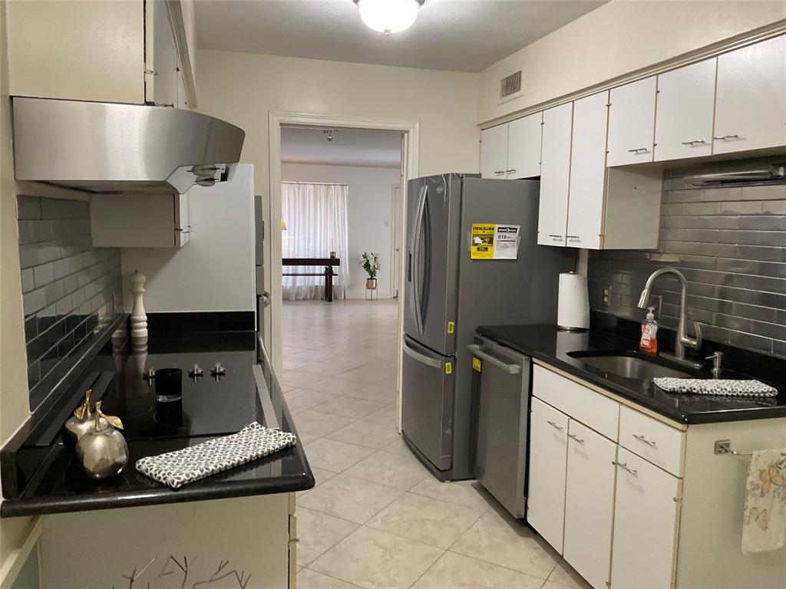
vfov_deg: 48.2
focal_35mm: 29
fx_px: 658
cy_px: 294
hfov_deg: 61.7
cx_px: 393
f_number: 1.8
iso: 160
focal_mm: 3
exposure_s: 1/60
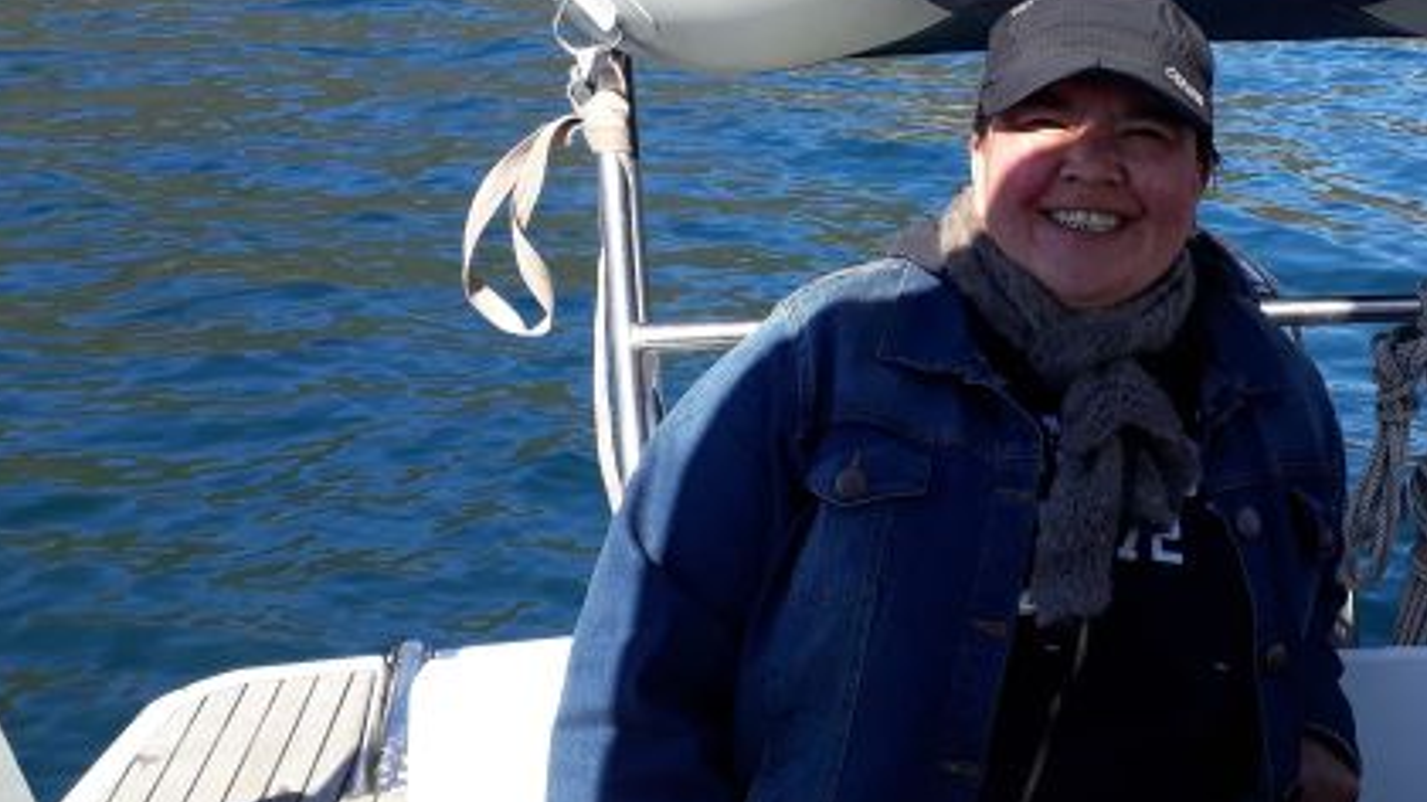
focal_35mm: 56
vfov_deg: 21.2
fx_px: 2118
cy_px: 153
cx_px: 1060
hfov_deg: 36.4
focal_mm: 3.6
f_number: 1.9
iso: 40
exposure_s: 1/752
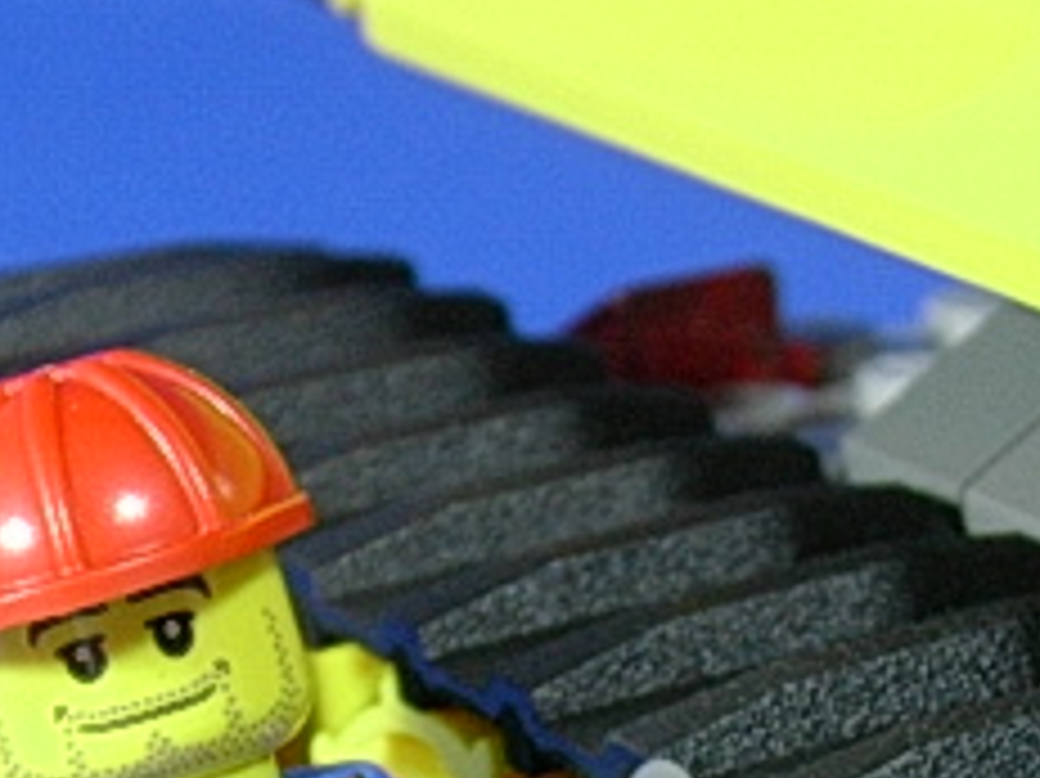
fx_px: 5916
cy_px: 944
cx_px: 779
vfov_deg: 7.5
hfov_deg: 10.0
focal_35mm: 197
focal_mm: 10.8
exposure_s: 1/5.9
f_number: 3.7
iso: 70
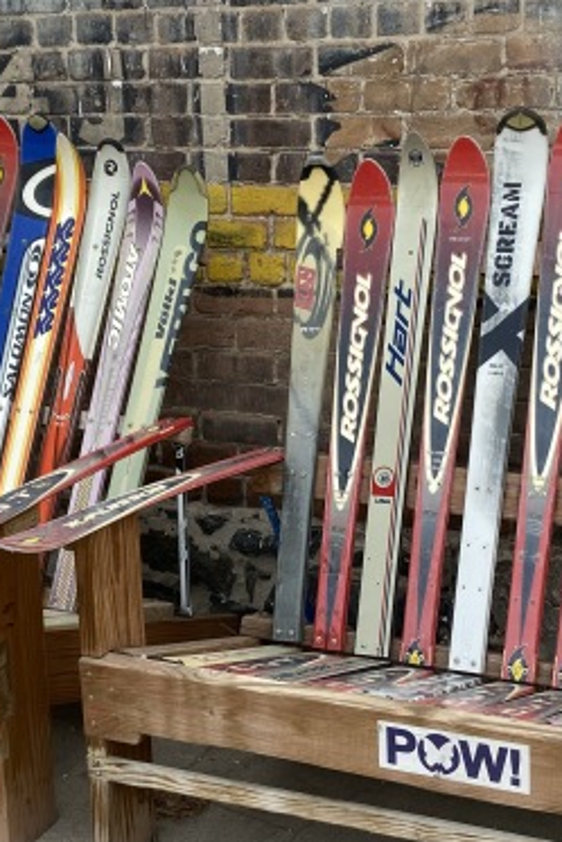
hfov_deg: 23.4
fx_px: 1357
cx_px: 327
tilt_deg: -12.2
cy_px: 379
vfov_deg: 34.4
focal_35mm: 58
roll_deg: +1.0
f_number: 1.8
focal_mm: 4.25
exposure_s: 1/827
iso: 32
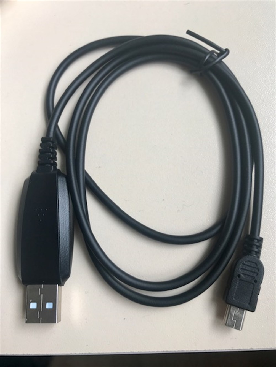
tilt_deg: -77.0
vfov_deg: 63.4
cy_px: 184
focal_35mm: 28
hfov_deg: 49.8
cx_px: 138
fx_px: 298
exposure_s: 1/50
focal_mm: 3.99
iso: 25
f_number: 1.8
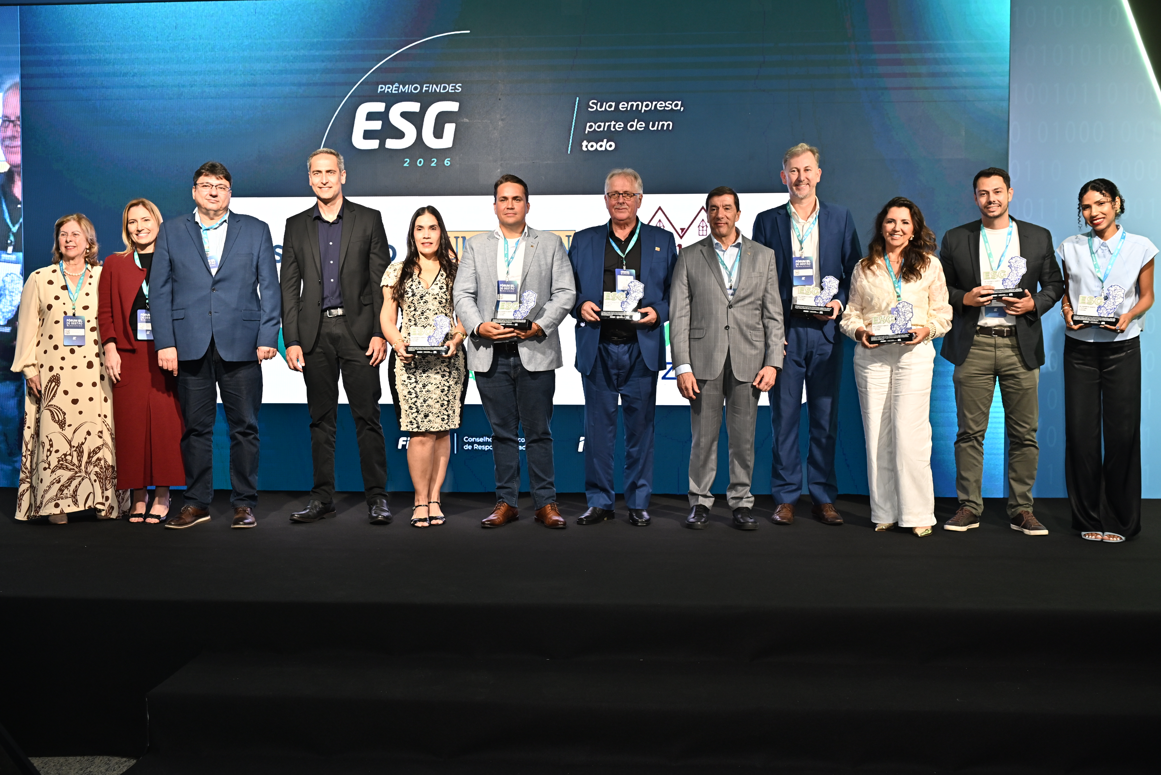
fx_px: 1129
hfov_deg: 54.4
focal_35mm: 35
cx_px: 580
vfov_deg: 37.9
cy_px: 388
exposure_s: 1/200
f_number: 4
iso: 800
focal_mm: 35
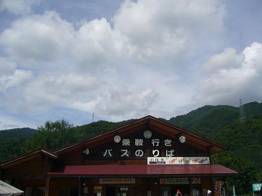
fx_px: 265
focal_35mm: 35
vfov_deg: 40.7
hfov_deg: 52.6
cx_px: 131
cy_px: 98
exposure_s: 1/1000
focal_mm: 5.8
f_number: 5.6
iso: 80
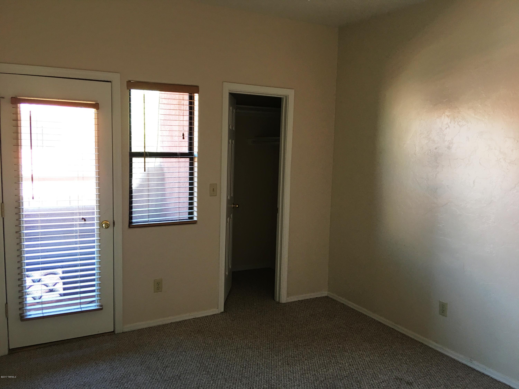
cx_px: 260
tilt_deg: -5.0
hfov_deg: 61.7
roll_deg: -1.2
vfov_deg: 48.2
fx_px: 435
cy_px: 194
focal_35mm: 29
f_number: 2.2
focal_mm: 4.15
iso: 32
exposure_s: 1/15
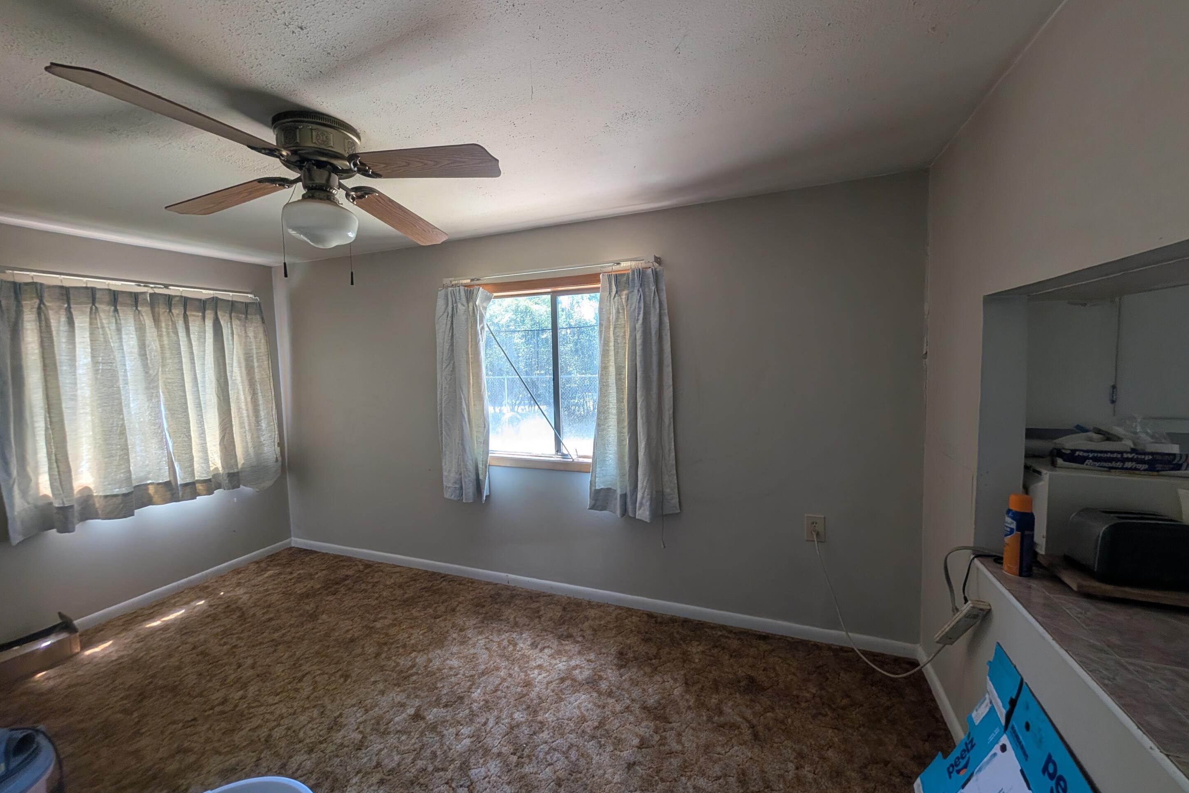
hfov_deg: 108.3
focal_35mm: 13
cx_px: 588
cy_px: 385
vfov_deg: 85.4
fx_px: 429
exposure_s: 1/132
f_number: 1.7
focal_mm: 2.02
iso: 53
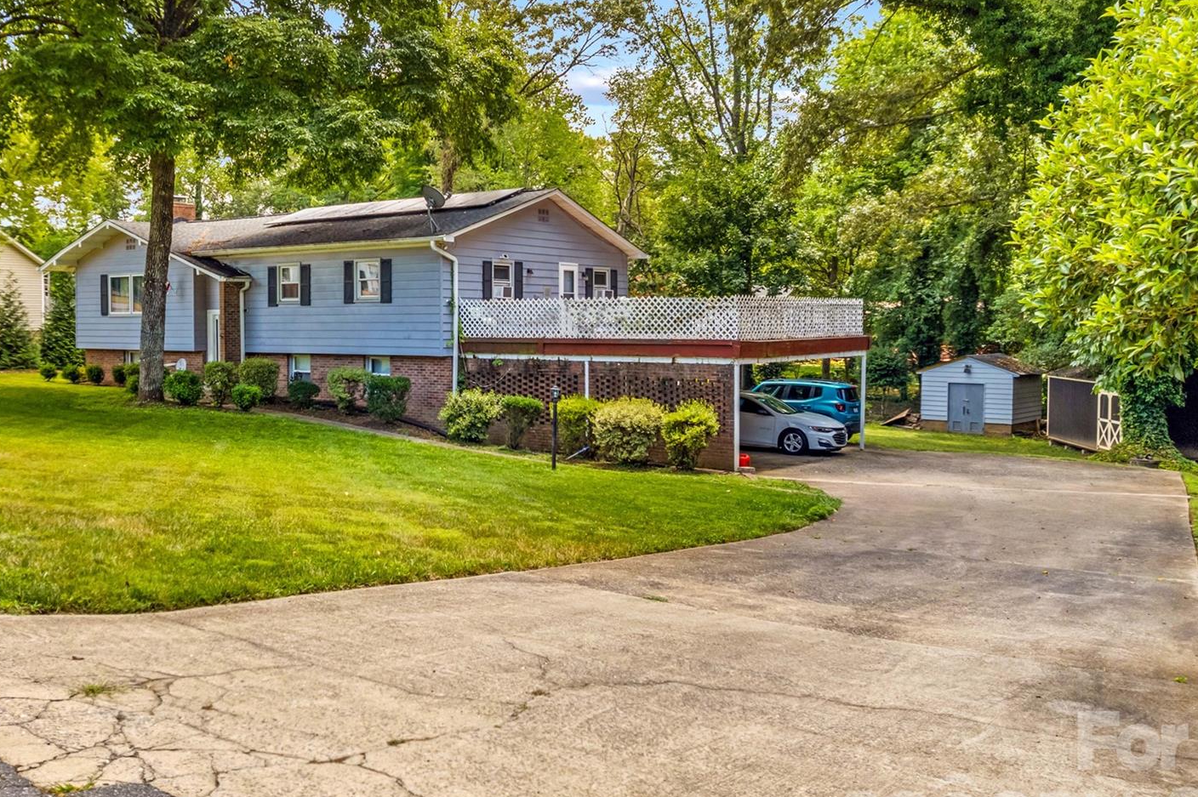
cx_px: 477
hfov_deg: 58.3
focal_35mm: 32
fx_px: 1064
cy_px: 298
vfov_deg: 40.8
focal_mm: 8.38
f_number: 2.8
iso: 100
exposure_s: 1/320
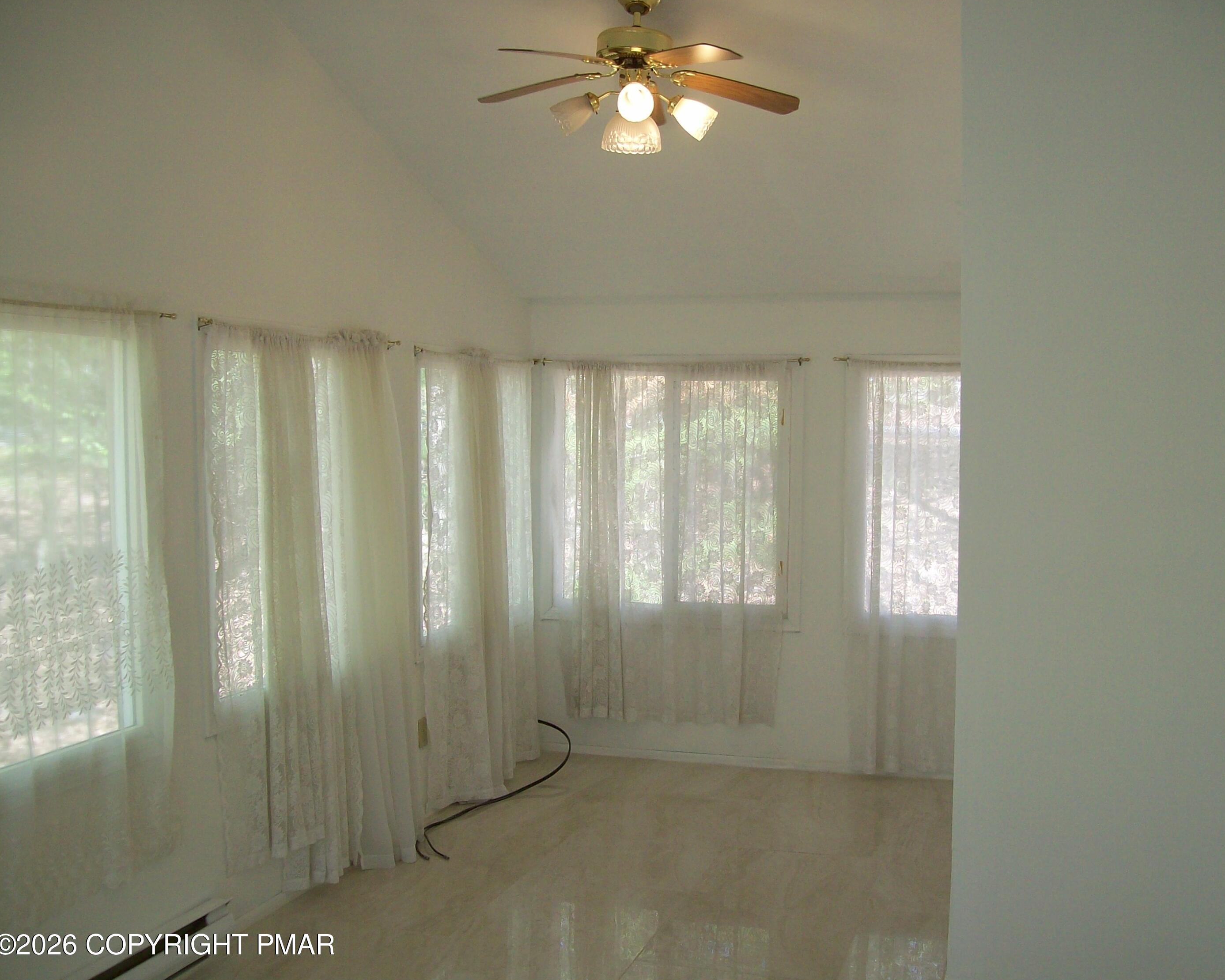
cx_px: 655
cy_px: 493
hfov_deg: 47.9
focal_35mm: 38
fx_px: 1378
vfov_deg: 39.2
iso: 80
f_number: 2.7
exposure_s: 1/97.3
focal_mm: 6
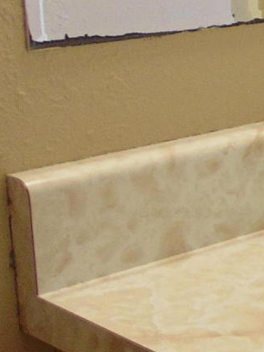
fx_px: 1180
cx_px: 539
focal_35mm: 116
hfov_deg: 11.4
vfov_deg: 17.0
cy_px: 165
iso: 100
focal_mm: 4.5
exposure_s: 1/30
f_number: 3
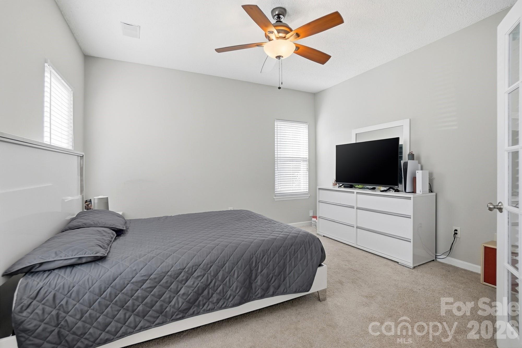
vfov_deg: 77.3
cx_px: 261
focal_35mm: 15
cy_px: 174
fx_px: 217
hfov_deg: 100.4
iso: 100
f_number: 6.3
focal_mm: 10
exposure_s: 1/80
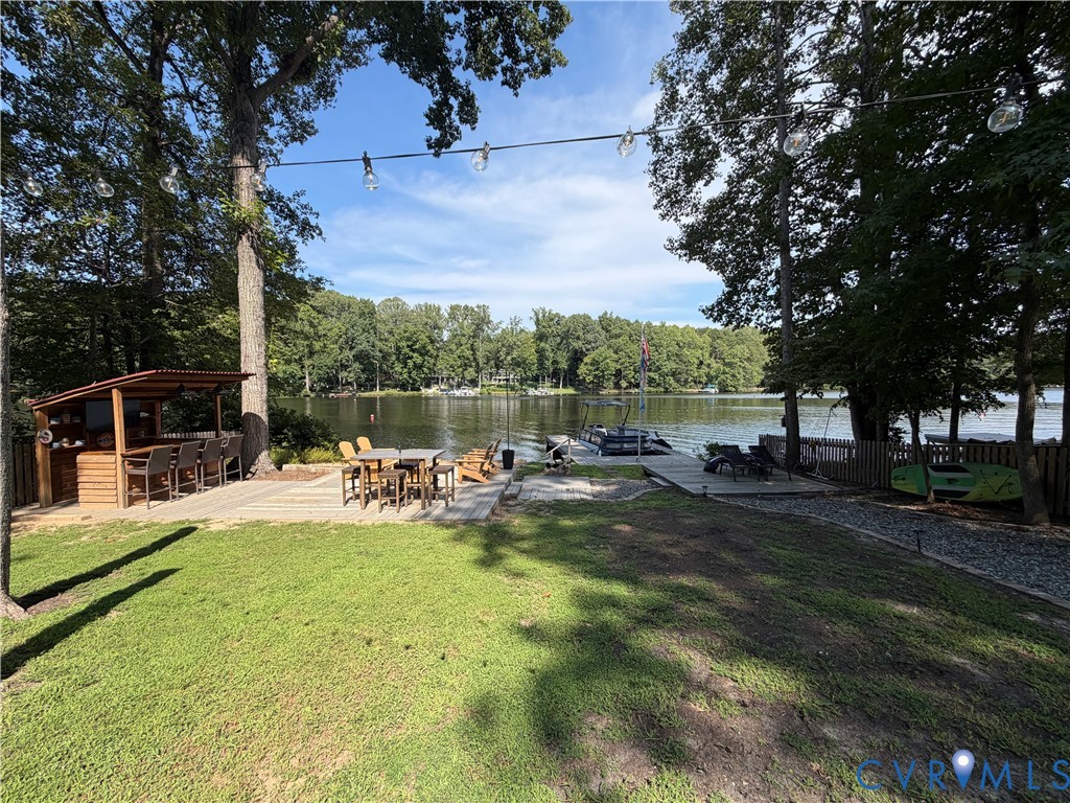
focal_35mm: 14
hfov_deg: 102.1
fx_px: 433
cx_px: 535
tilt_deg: -2.5
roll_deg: +0.7
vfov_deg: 85.7
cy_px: 402
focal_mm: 2.22
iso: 32
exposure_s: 1/770
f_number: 2.2
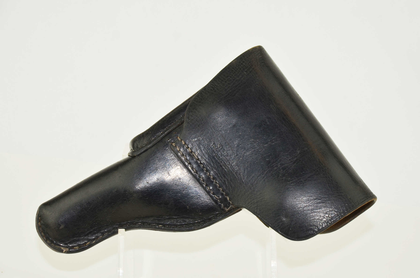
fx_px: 1083
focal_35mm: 93
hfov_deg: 22.0
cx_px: 210
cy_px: 139
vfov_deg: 14.6
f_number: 5
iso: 200
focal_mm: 62
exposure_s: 1/125
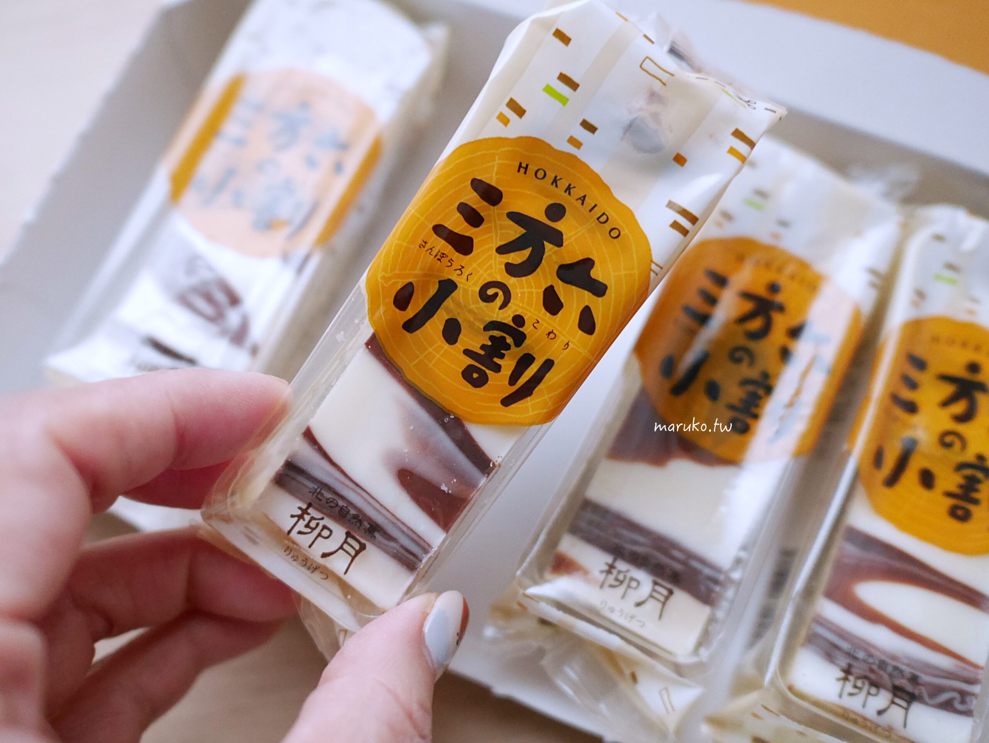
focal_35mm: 30
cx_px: 494
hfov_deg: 59.9
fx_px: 857
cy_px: 372
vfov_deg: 46.8
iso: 3200
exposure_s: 1/40
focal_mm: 15
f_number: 2.2
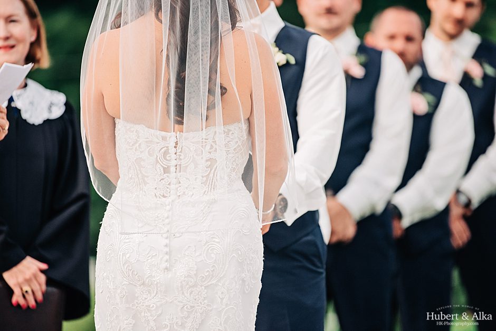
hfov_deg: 10.3
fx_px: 2756
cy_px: 166
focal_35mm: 200
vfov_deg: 6.9
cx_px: 248
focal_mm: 200
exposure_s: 1/3200
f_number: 2.8
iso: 320
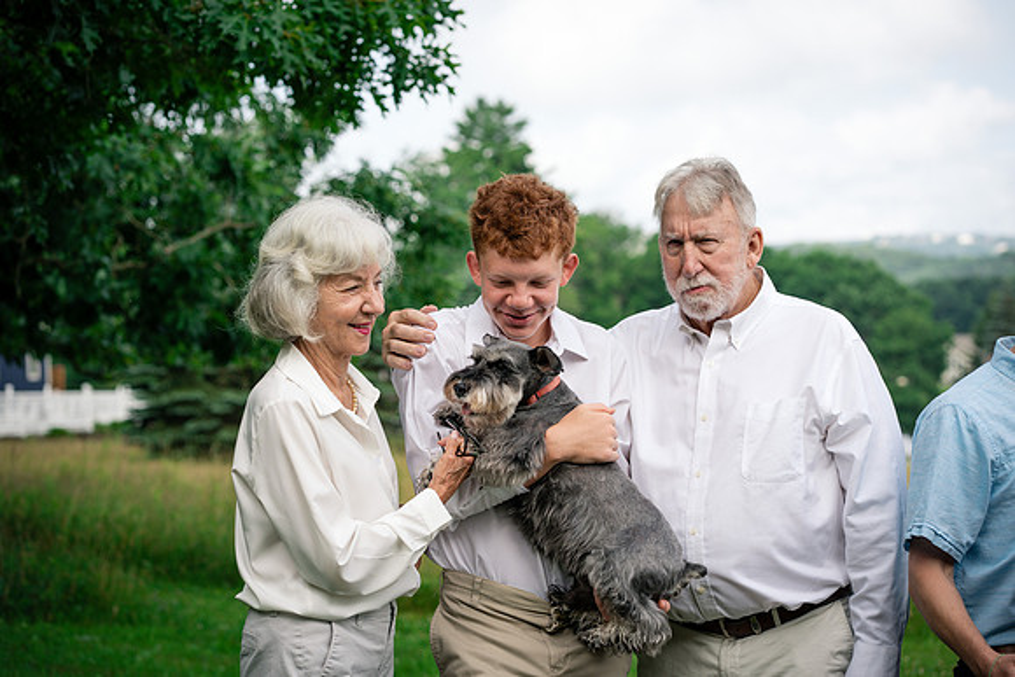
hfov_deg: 23.9
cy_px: 338
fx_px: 2397
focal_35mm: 85
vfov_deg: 16.1
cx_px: 508
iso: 200
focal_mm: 85
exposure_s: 1/500
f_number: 4.5
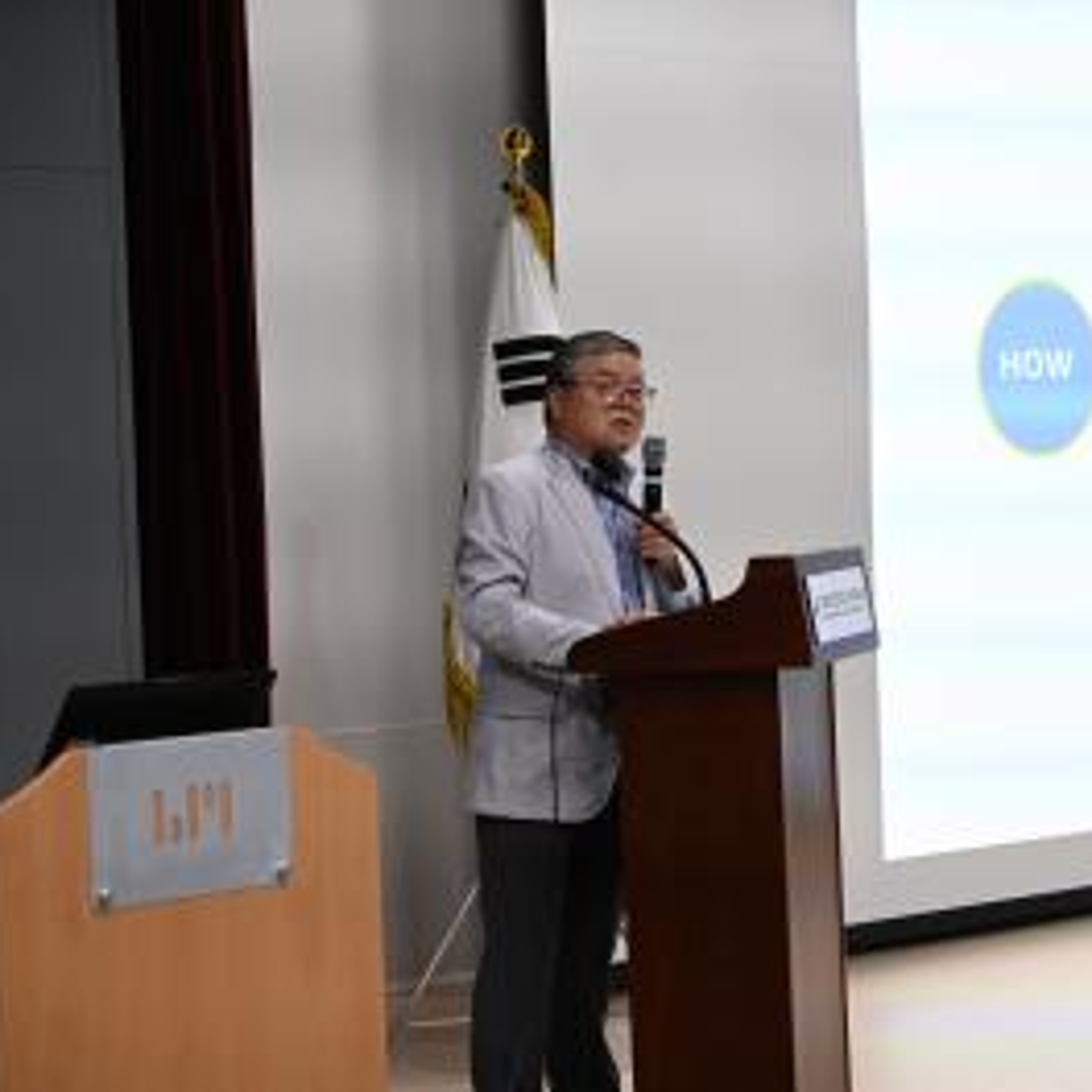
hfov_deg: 19.2
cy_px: 546
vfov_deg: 19.3
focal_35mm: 90
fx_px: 3212
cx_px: 738
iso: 900
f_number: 4
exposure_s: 1/80
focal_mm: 70
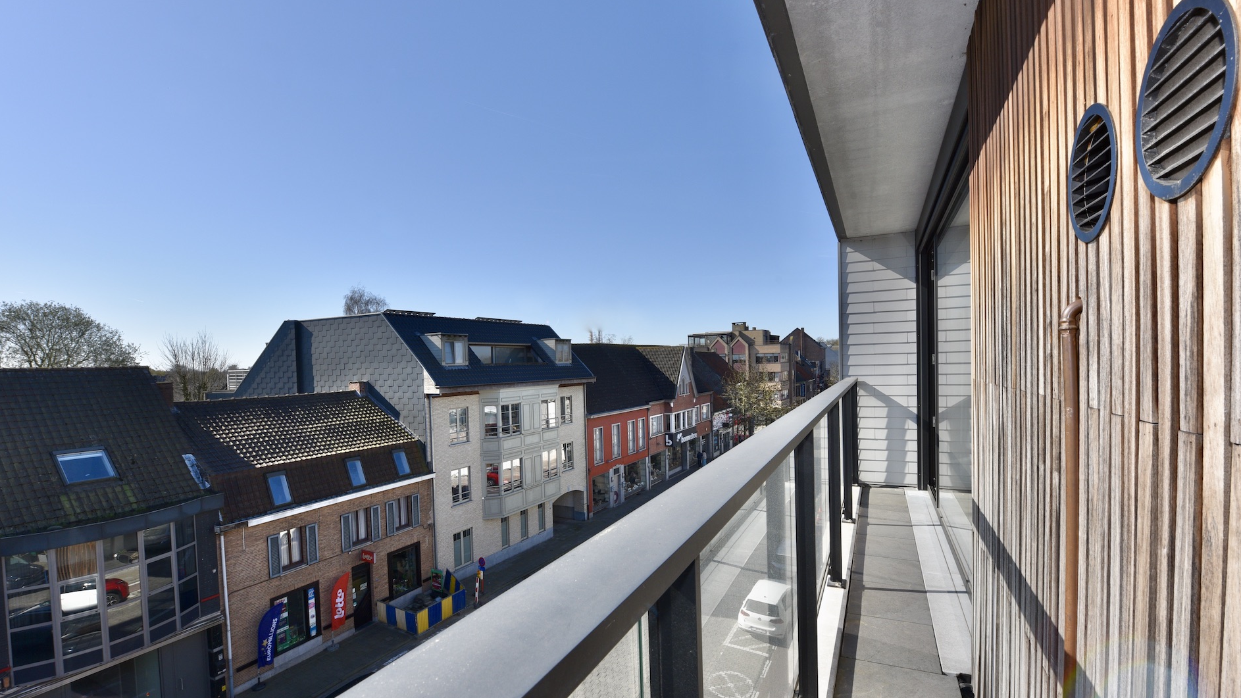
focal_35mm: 16
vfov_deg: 66.9
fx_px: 527
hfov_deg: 99.4
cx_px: 618
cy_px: 386
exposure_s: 1/200
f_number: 14
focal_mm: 15
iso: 200
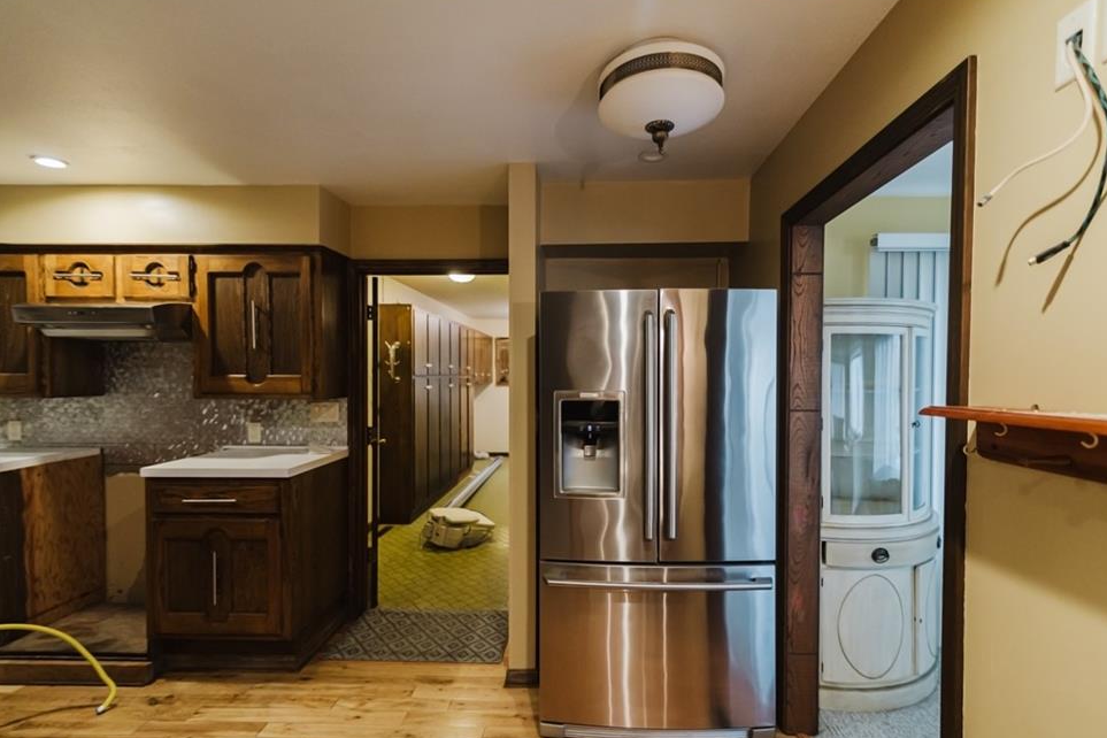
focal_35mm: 17
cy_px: 381
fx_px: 523
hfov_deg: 93.3
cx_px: 568
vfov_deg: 70.4
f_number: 2.8
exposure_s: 1/200
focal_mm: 16
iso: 800
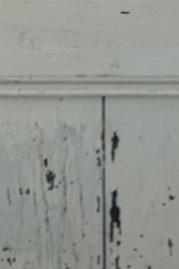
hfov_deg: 9.3
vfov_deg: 12.5
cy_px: 515
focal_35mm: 147
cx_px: 116
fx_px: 1097
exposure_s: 1/138
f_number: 2.4
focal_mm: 4.3
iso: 50
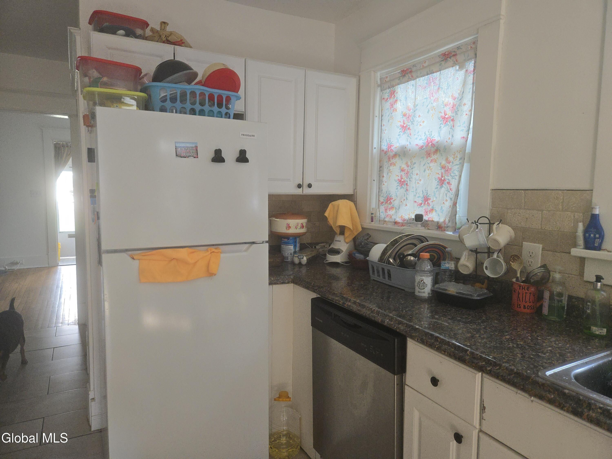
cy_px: 230
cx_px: 306
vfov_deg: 58.9
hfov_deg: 73.9
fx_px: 407
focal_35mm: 23
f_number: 1.8
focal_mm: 5.4
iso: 160
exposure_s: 1/120
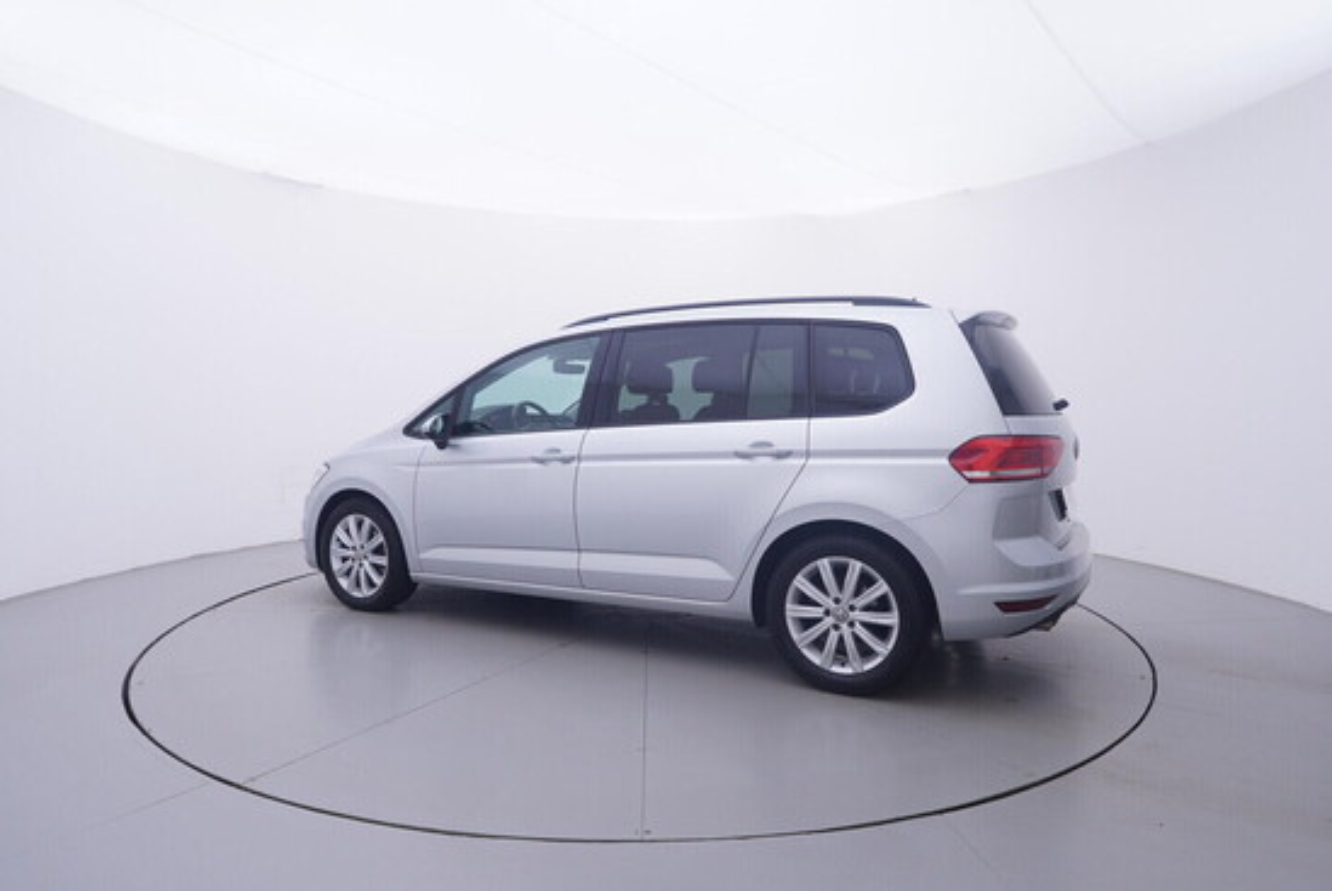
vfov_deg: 56.2
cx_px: 666
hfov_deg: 77.3
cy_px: 446
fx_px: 833
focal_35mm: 22
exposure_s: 1/80
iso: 200
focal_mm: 15
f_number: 5
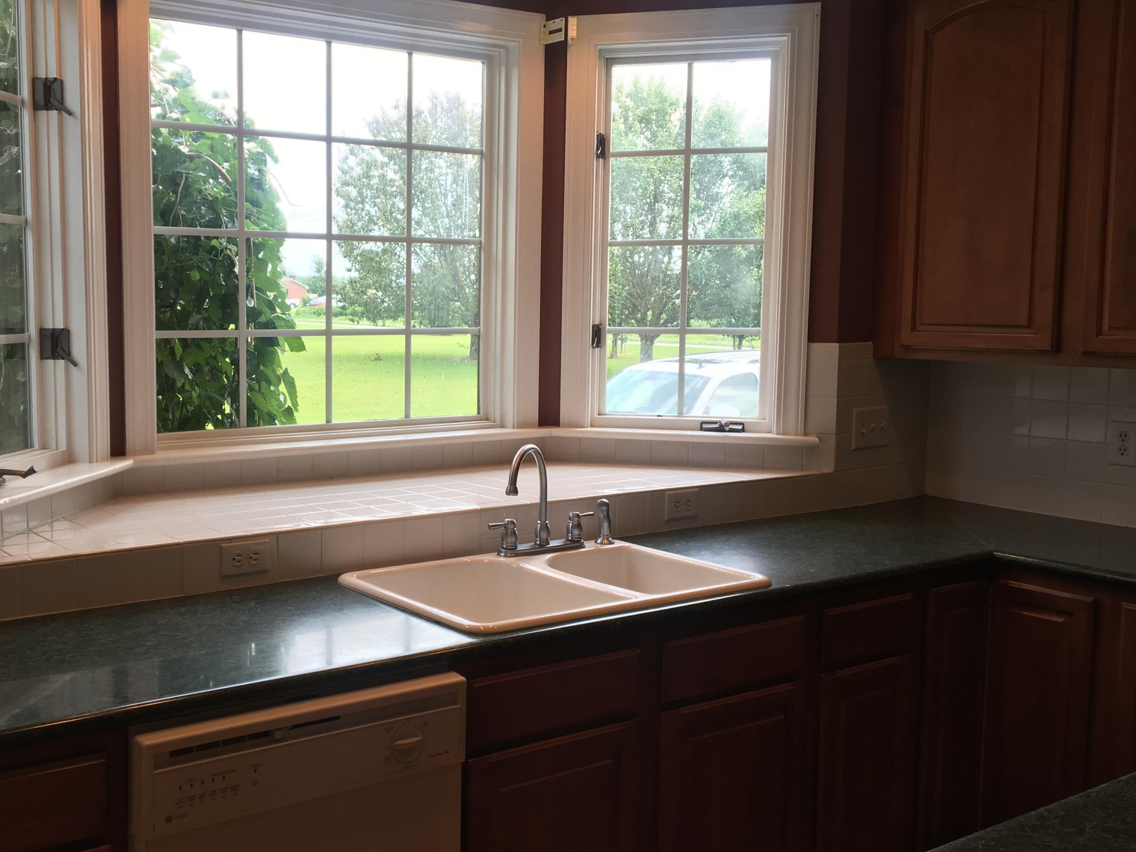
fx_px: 1247
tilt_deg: -4.4
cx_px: 412
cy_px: 421
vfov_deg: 37.7
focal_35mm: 38
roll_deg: +0.5
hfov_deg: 48.4
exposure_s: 1/120
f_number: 2.2
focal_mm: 4.15
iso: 25
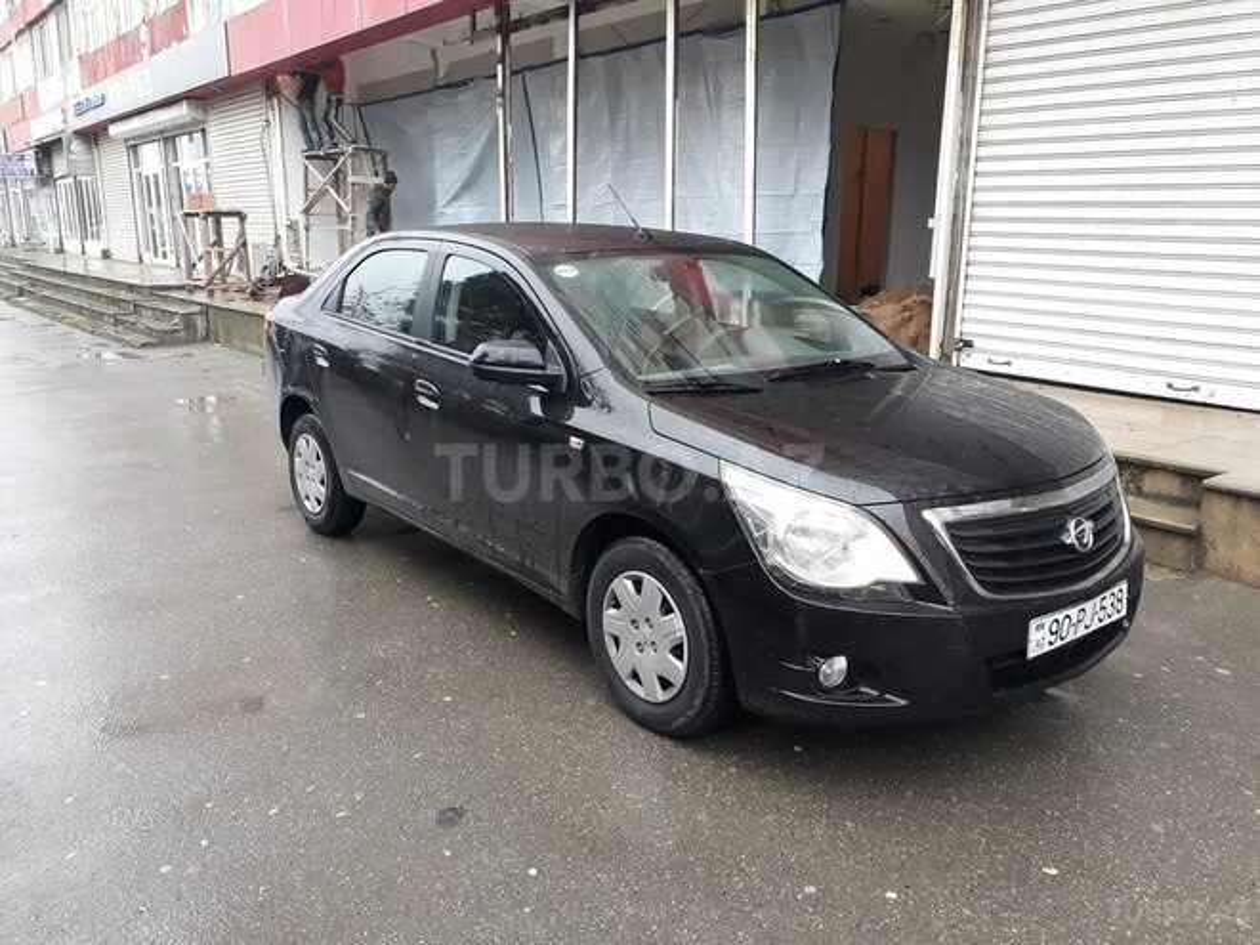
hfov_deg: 65.3
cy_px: 472
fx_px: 983
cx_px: 630
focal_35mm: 27
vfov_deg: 51.4
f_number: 1.9
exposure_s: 1/33
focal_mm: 3.6
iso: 64
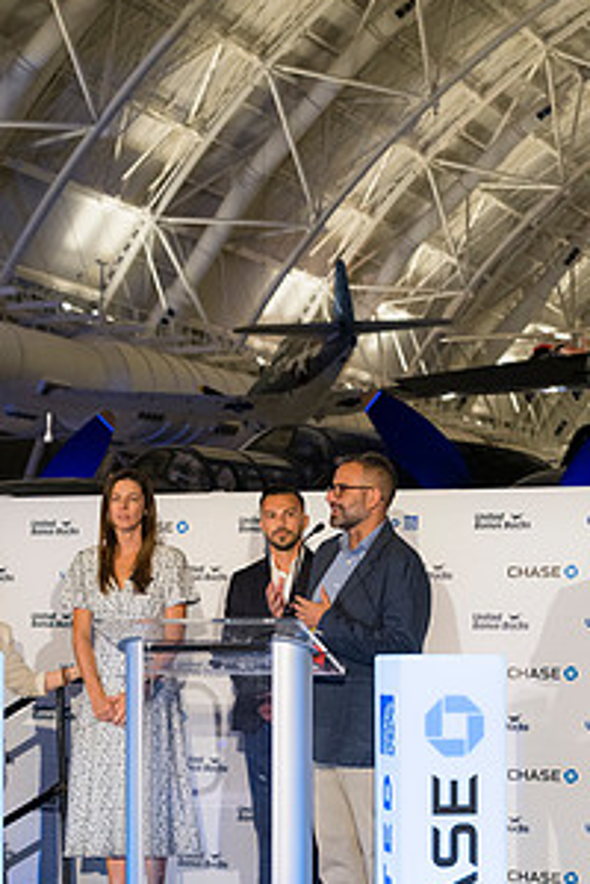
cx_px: 372
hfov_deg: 17.5
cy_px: 572
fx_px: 1917
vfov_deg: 25.9
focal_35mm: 78
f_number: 2.8
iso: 1250
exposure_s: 1/200
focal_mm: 35
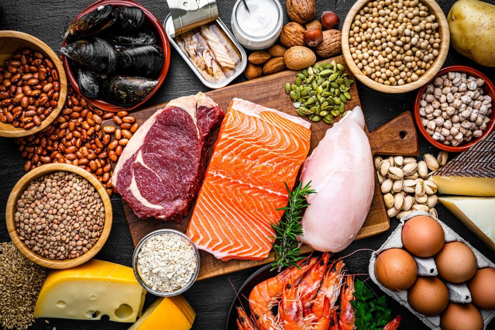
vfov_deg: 33.4
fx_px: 550
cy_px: 165
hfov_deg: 48.5
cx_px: 248
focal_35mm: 40
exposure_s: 1/100
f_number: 11
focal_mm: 40
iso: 100
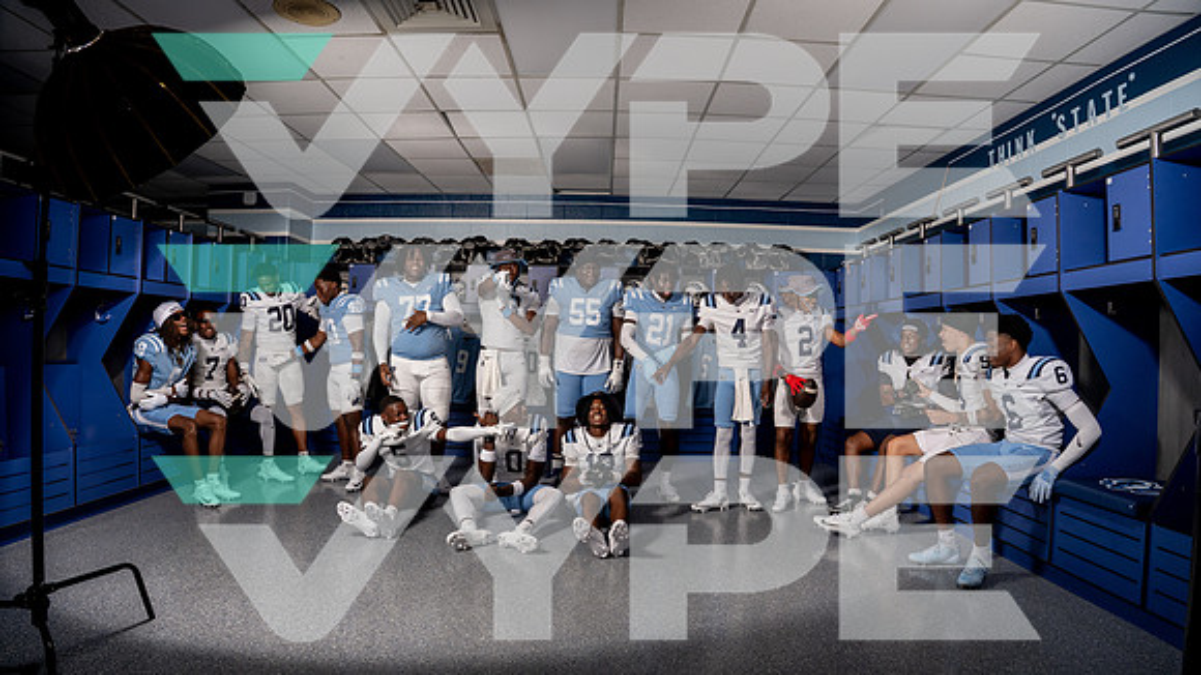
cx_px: 601
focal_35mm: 21
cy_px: 338
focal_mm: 20
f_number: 8
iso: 500
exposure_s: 1/250
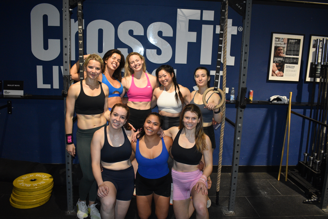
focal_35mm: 32
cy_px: 110
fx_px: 287
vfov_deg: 41.7
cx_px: 164
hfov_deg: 59.5
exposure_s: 1/60
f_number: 3.8
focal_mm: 21
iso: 1800
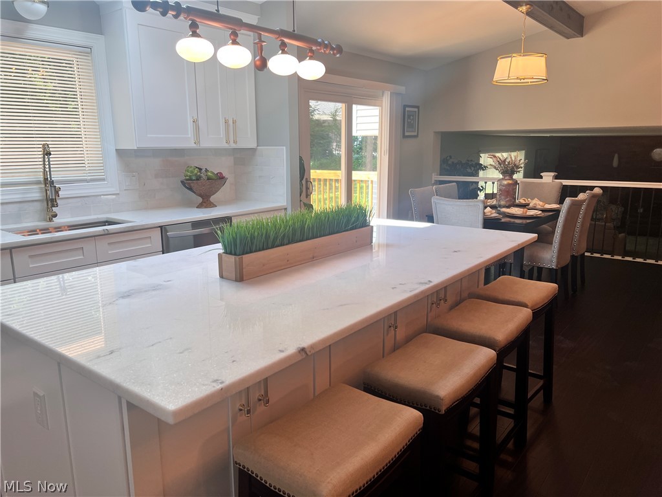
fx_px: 497
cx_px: 331
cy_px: 248
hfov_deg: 67.3
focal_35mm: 26
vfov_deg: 53.1
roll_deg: +0.2
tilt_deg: -12.6
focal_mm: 5.7
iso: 32
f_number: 1.5
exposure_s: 1/120
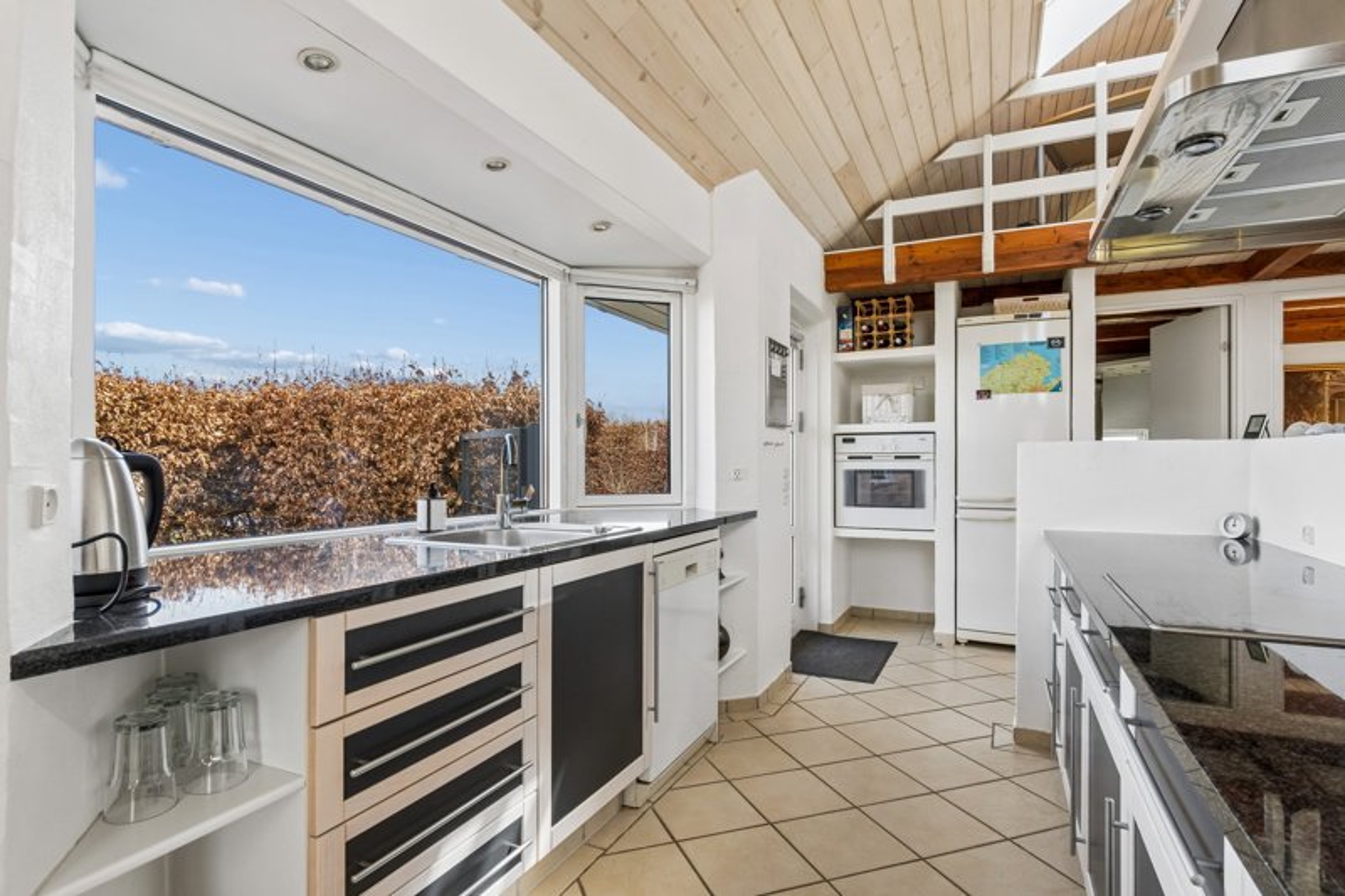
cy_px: 448
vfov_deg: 67.4
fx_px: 672
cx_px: 672
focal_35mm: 18
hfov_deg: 90.0
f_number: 8
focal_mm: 12
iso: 400
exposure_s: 1/60
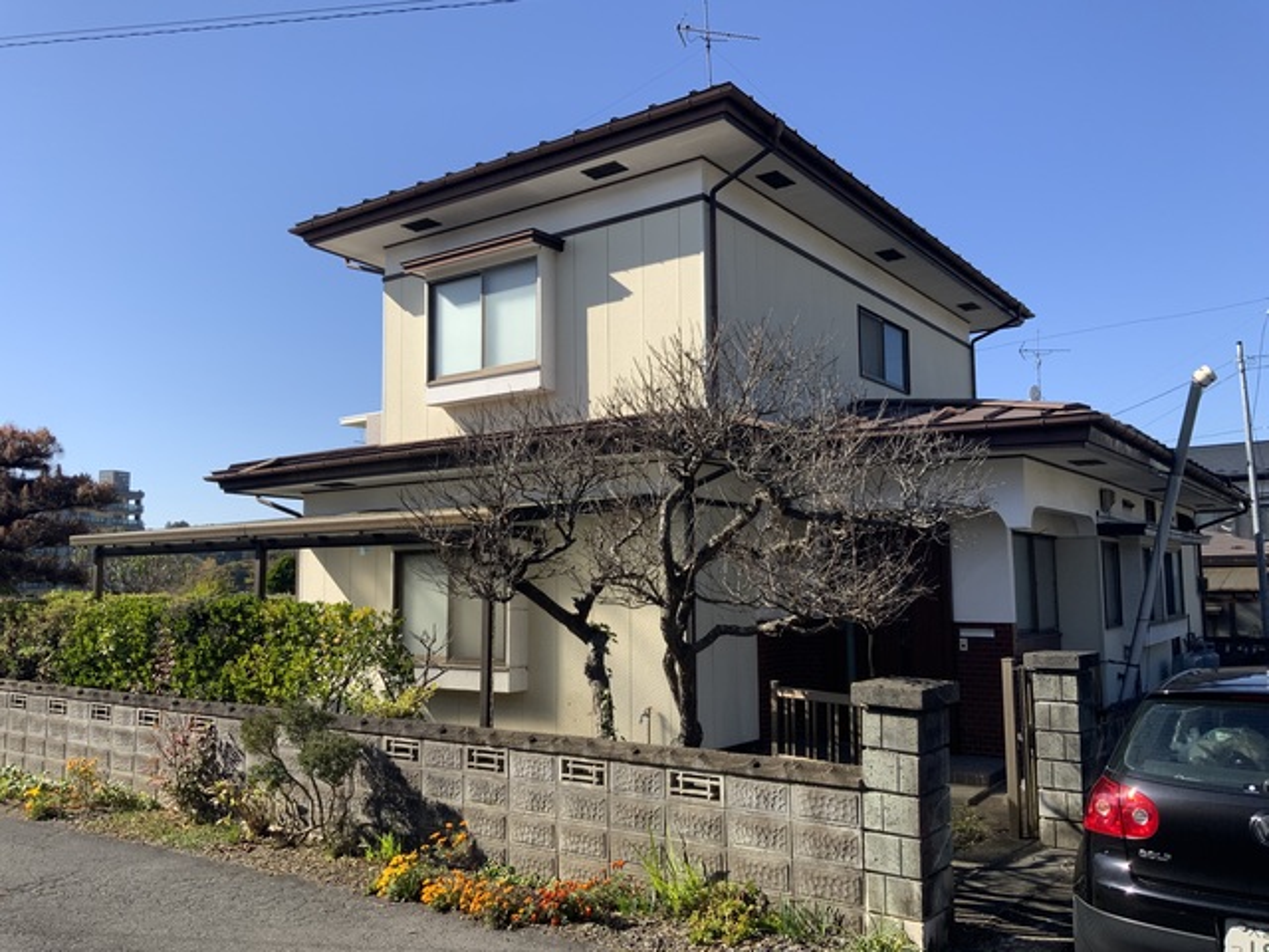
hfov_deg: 61.7
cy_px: 476
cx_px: 634
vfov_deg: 48.2
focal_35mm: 29
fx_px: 1063
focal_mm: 3
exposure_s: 1/1577
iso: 16
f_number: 1.8
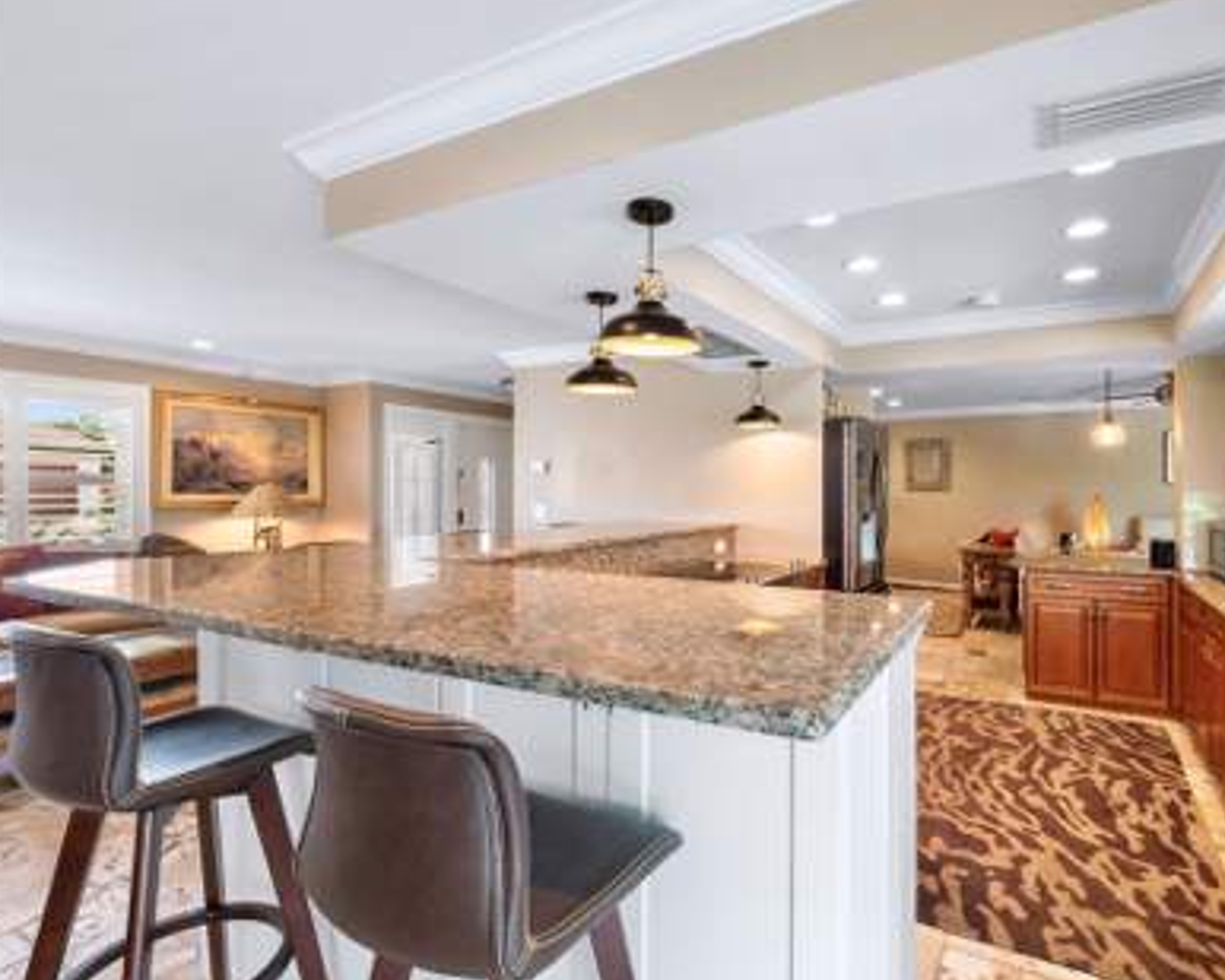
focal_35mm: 17
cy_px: 495
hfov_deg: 88.4
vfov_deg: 77.0
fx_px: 616
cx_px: 739
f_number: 7.1
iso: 200
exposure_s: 1/4
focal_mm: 7
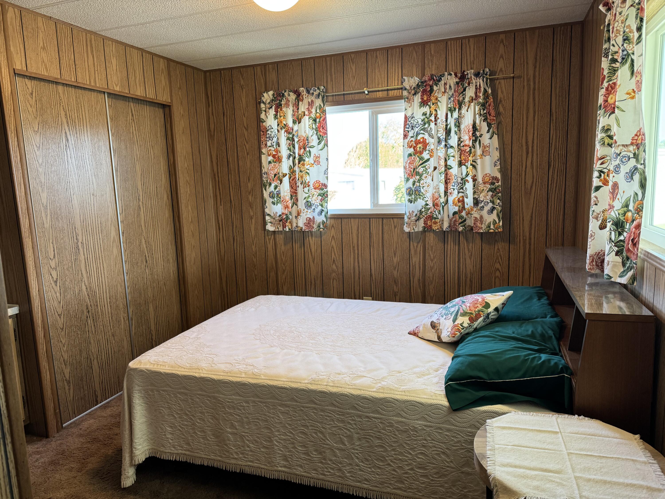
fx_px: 461
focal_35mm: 24
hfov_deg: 71.6
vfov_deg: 56.8
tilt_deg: -8.0
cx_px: 332
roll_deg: +2.3
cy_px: 250
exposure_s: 1/120
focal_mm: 6.76
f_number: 1.78
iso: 200
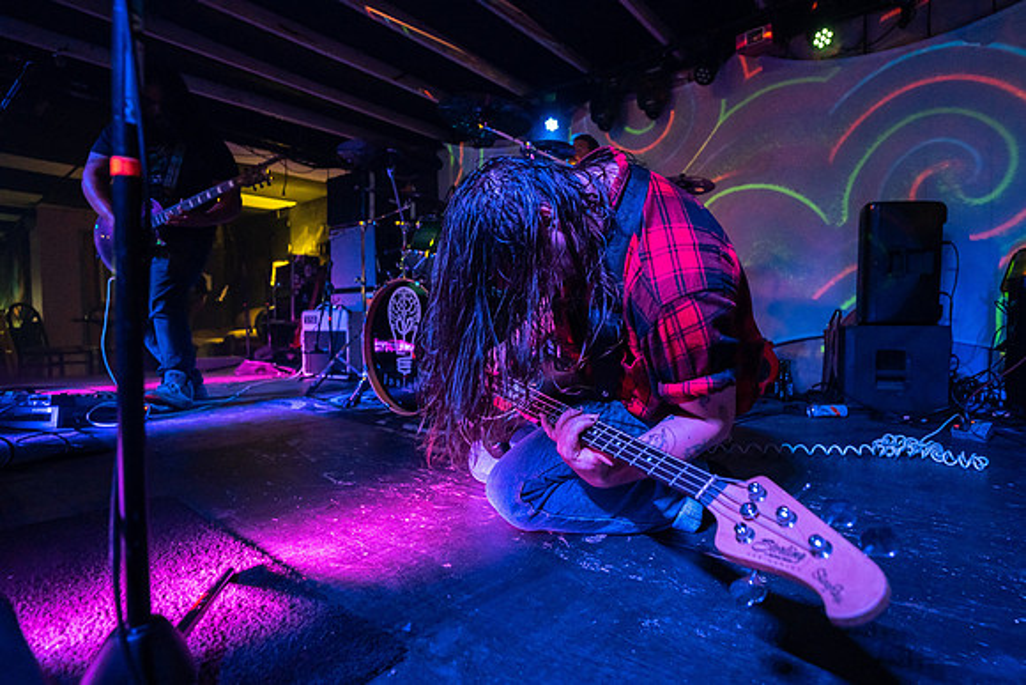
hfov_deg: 93.6
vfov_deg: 71.1
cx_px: 567
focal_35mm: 17
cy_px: 350
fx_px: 479
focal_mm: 14
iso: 1600
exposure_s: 1/250
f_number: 2.8
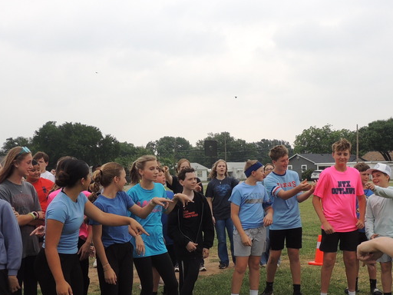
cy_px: 181
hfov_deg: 39.7
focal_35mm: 48
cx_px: 190
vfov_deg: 30.2
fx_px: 545
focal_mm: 4.3
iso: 100
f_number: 3
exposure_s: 1/500
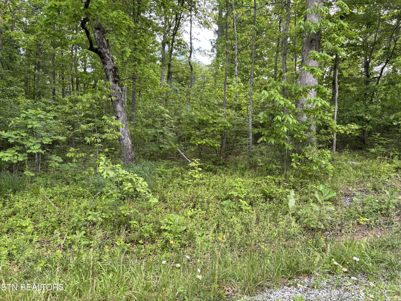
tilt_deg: -3.3
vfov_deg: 53.1
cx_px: 200
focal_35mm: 26
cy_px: 150
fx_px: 301
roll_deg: -1.4
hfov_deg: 67.3
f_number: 1.6
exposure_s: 1/132
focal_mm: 5.96
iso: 50
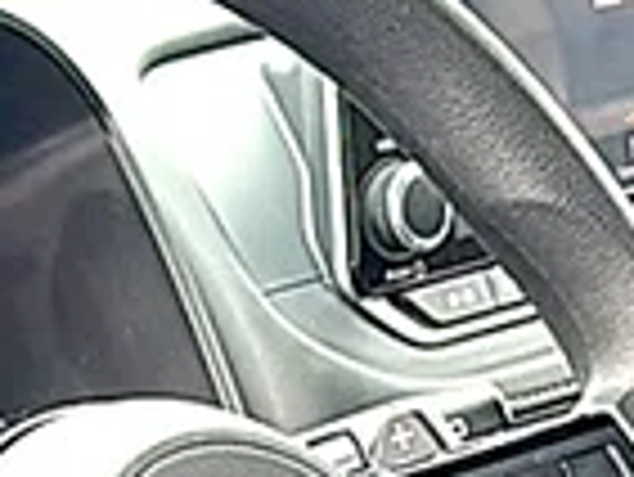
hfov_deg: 10.7
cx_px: 598
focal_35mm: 184
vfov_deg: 7.9
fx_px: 3373
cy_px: 812
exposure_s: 1/119
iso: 80
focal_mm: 6.86
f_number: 1.78
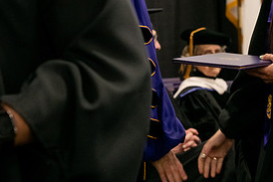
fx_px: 1366
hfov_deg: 11.4
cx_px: 203
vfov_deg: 7.6
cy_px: -8
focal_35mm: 180
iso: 1600
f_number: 5.6
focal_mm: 85
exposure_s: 1/200
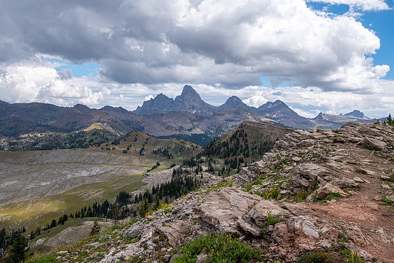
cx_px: 188
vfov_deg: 36.9
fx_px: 391
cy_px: 95
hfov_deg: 53.5
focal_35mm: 36
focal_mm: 28
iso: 100
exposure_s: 1/1250
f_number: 4
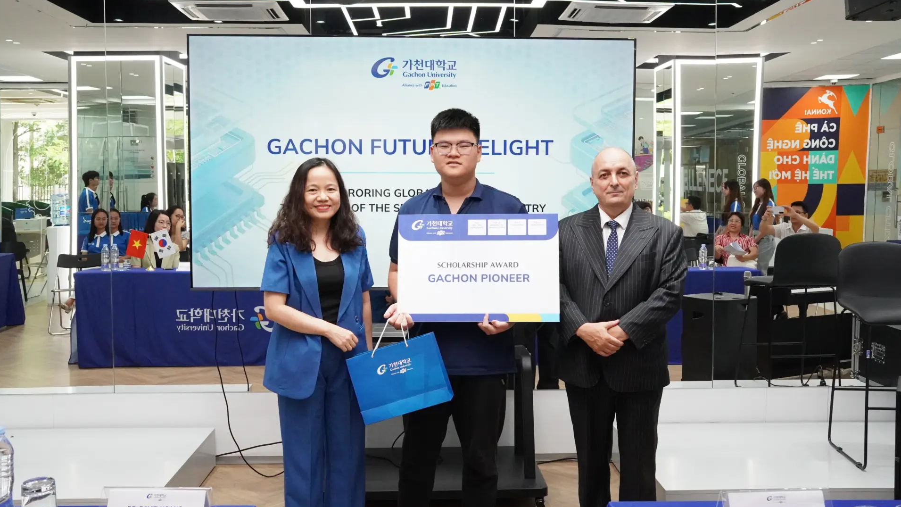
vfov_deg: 29.6
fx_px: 958
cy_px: 248
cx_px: 450
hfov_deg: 50.4
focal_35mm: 40
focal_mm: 25.4
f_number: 7.1
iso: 6400
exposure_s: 1/500
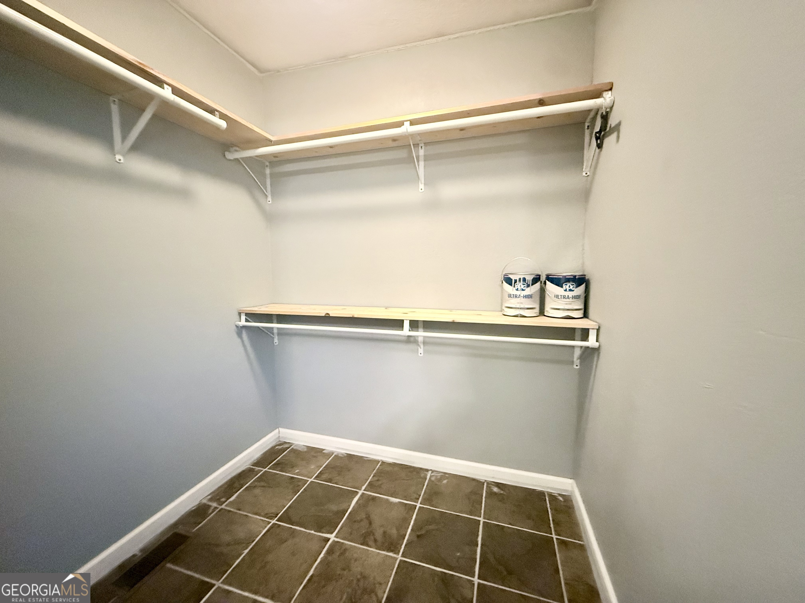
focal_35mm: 14
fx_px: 326
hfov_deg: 102.1
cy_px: 302
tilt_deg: -5.6
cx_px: 402
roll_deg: +0.2
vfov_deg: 85.7
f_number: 2.2
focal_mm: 2.22
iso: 1250
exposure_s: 1/60
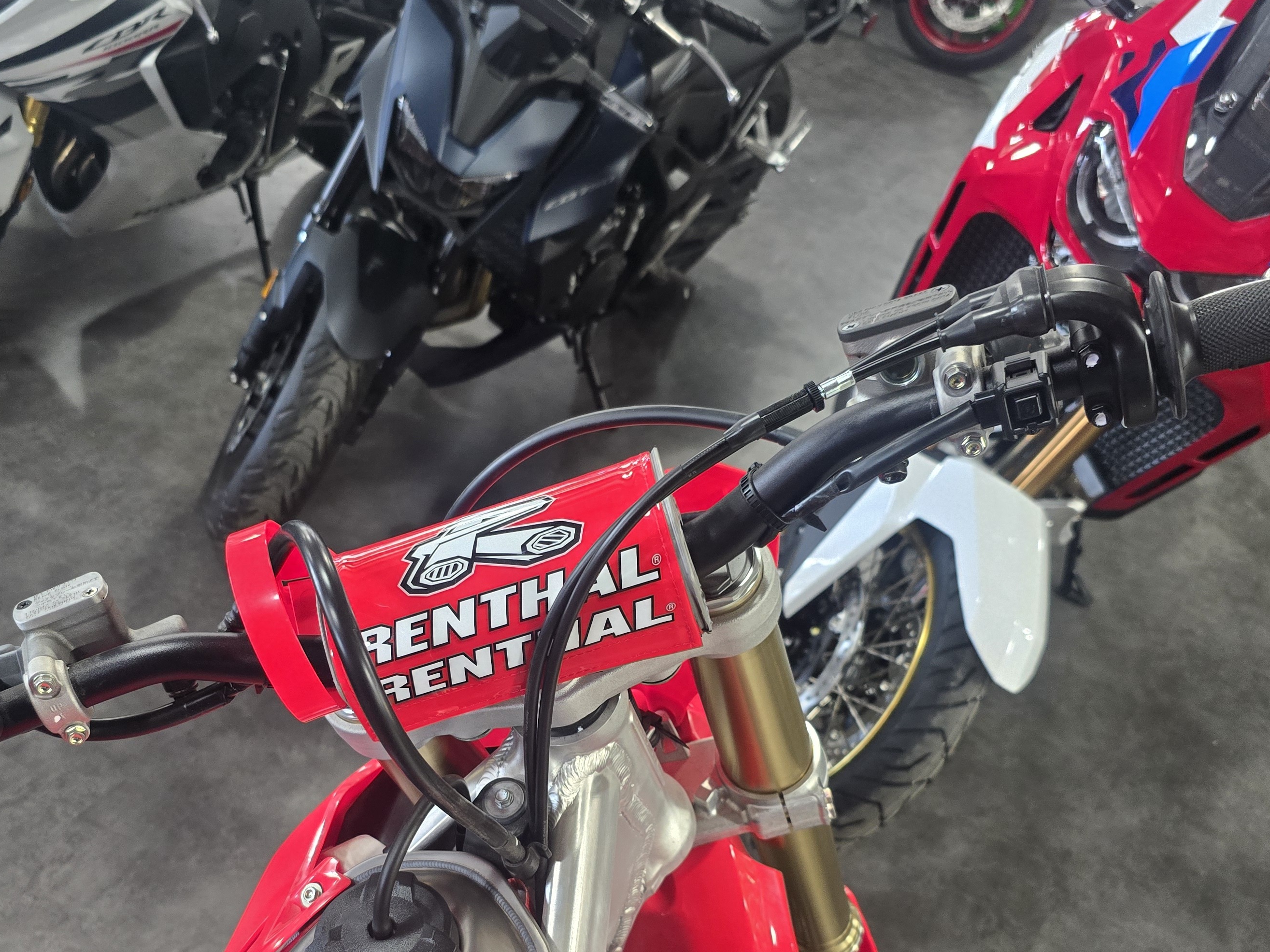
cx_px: 552
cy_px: 674
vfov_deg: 39.9
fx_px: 1284
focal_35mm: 35
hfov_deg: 52.5
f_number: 1.7
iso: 640
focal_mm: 6.3
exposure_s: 1/120
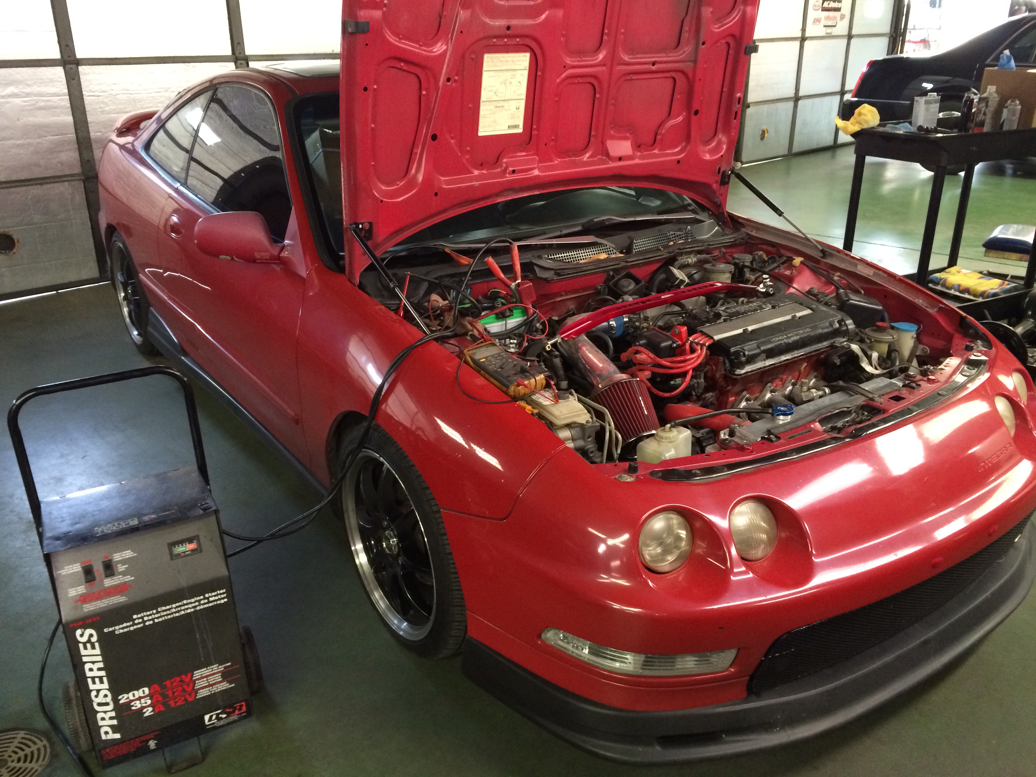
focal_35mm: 29
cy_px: 388
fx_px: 868
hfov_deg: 61.7
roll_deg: +2.2
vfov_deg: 48.2
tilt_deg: -21.6
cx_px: 518
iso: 320
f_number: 2.2
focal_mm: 4.15
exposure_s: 1/24
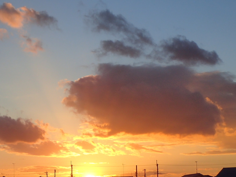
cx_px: 52
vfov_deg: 17.6
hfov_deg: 23.3
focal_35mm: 83
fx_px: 566
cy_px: 144
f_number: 4.5
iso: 100
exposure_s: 1/500
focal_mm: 8.99
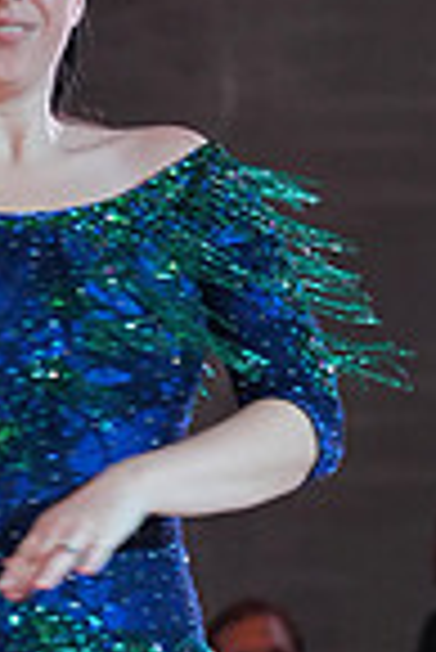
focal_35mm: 552
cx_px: -222
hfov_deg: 2.5
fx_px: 10003
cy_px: 877
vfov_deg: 3.7
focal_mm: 138
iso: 2500
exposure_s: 1/250
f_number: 5.6
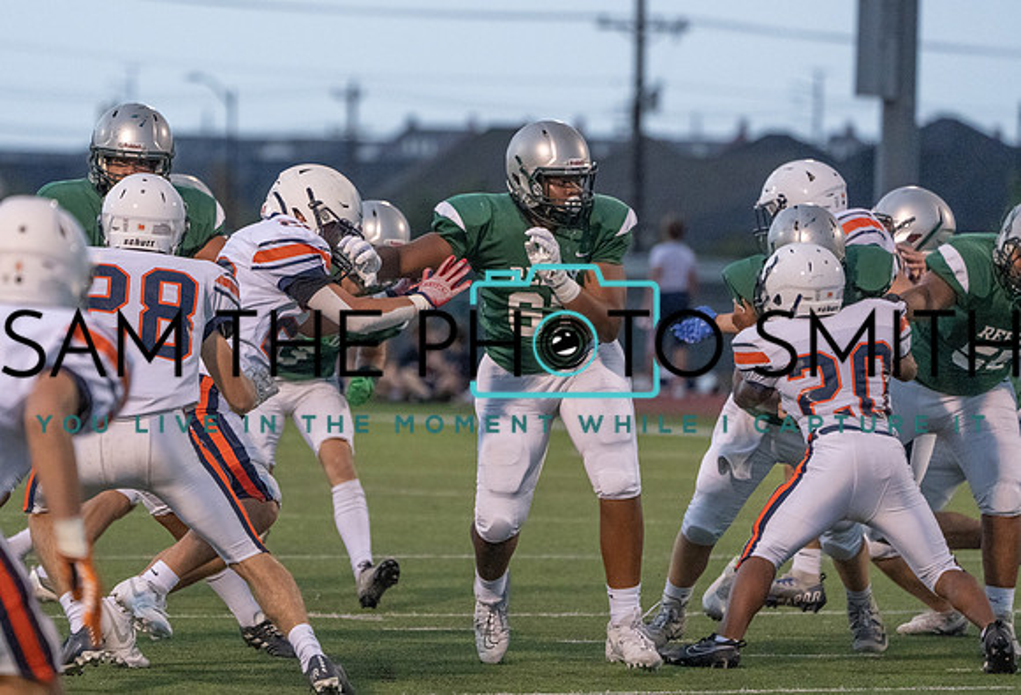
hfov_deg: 5.7
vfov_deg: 3.9
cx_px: 409
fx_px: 10220
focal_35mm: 358
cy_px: 364
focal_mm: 282
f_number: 5.6
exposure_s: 1/1000
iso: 6400
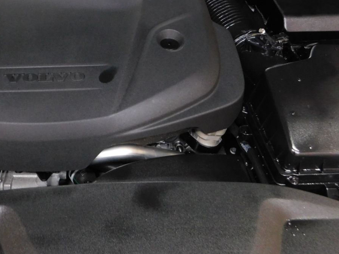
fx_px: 401
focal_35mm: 41
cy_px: 60
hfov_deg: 44.2
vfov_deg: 34.3
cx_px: 82
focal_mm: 4
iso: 400
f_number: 3
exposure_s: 1/15
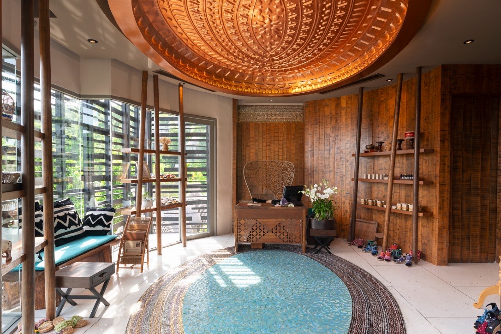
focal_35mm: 21
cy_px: 154
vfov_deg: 59.4
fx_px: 292
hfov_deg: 81.0
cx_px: 274
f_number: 8
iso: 320
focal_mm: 19
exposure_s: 1/30
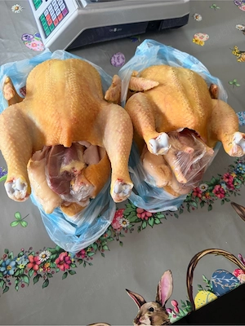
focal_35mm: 24
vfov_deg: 71.6
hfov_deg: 56.8
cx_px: 122
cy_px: 163
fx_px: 226
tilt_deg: -65.7
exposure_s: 1/60
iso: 250
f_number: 1.78
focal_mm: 6.76
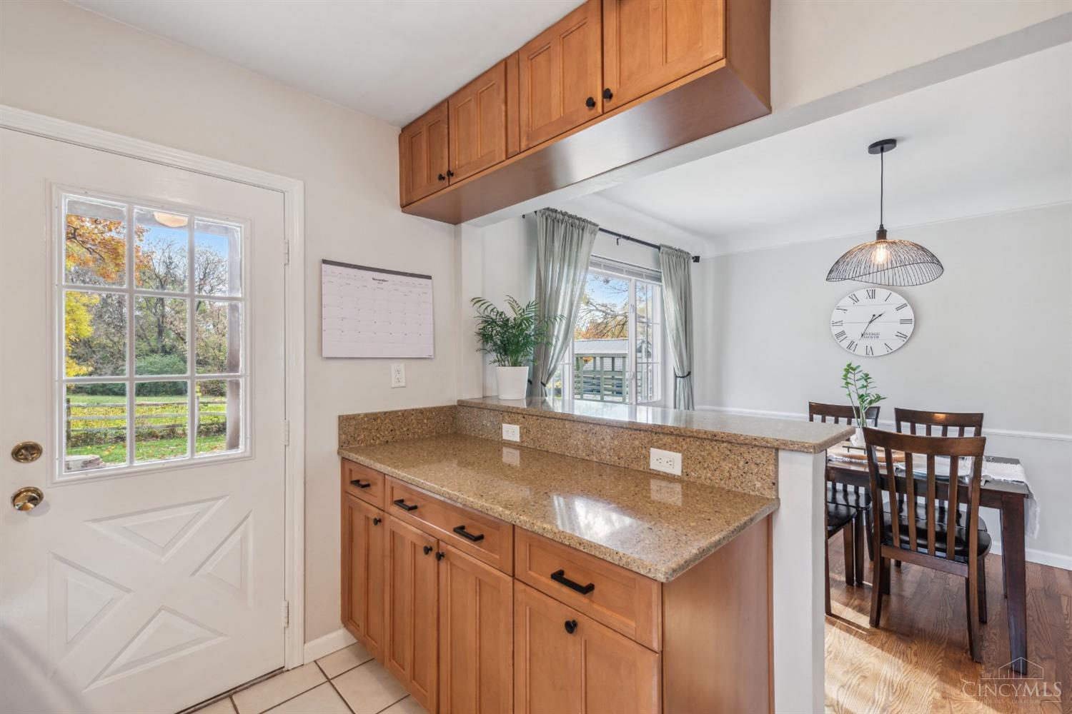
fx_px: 447
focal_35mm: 15
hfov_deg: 100.4
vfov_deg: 77.3
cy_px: 357
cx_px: 536
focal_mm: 15
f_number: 8
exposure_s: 1/6
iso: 100
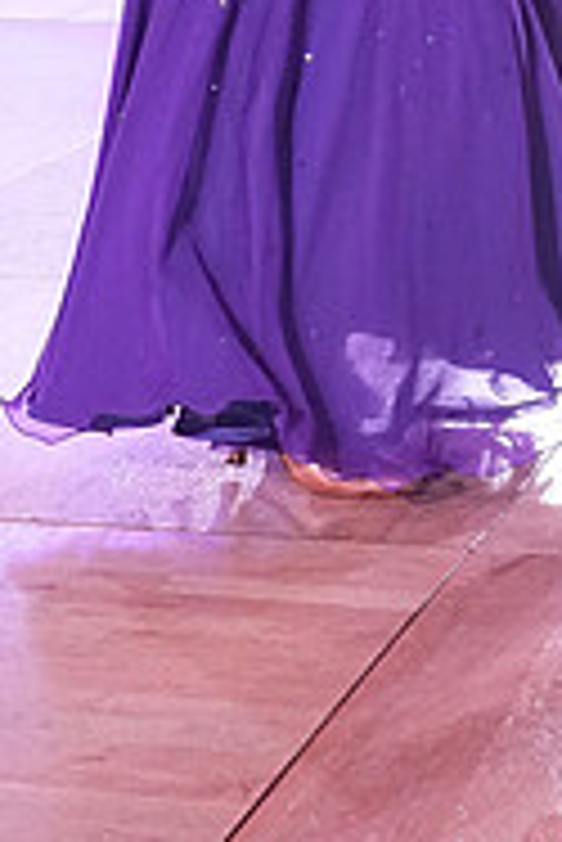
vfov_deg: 12.5
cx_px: 614
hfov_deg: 8.6
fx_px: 3693
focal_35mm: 158
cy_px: -338
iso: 3200
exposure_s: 1/250
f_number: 6.3
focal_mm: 34
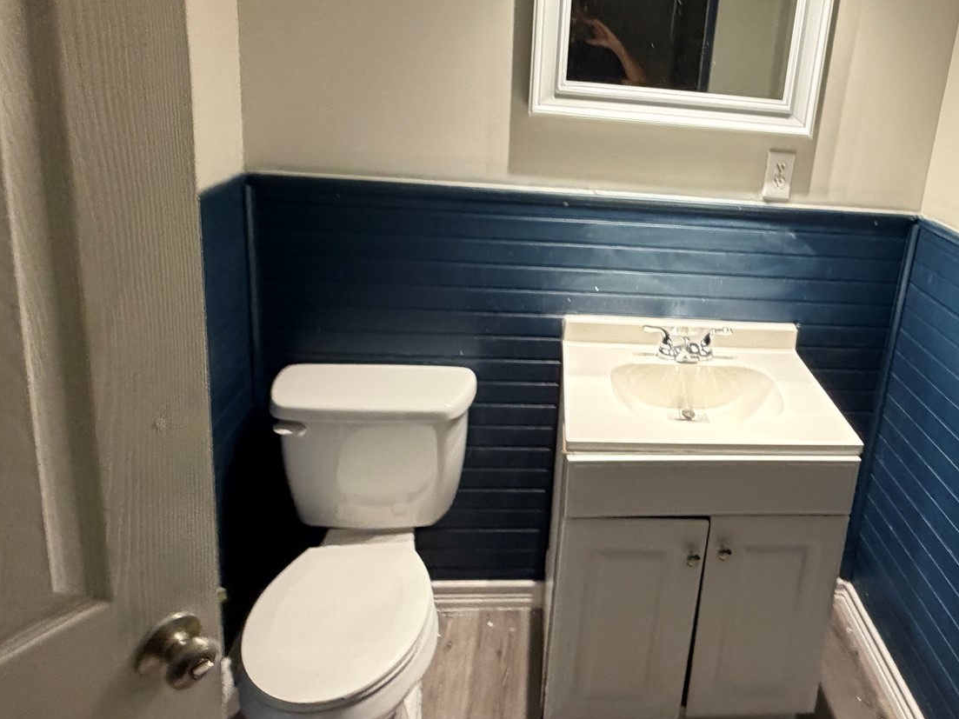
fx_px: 720
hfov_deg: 65.4
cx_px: 646
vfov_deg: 51.9
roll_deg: -7.7
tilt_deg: -12.8
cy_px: 229
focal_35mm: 26
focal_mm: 2.22
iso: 320
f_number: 2.2
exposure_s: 1/60
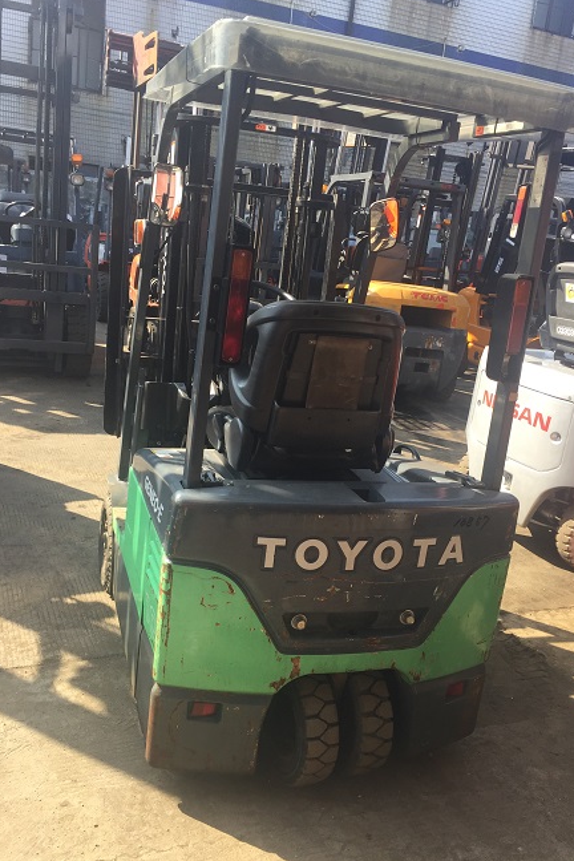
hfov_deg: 42.3
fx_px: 741
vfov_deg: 60.3
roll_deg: -7.7
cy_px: 436
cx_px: 263
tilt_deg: -16.5
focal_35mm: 31
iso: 32
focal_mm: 4.15
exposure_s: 1/425
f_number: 2.2
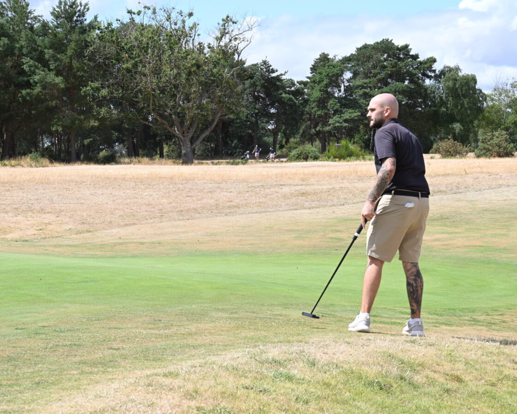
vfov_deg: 19.2
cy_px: 207
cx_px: 249
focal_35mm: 80
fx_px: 1224
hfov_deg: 23.8
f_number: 16
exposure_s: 1/100
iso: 200
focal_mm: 70
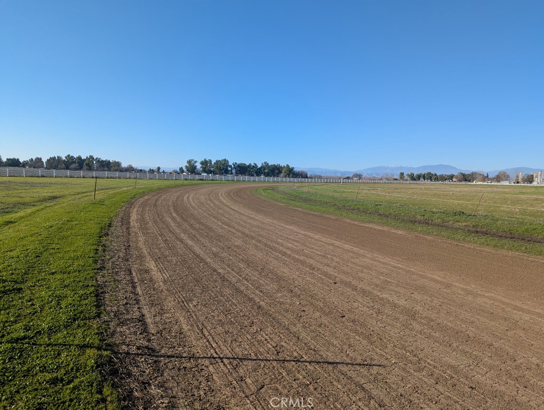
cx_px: 272
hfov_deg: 71.5
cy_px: 205
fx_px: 378
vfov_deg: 56.9
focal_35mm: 24
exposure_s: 1/1689
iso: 47
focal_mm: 6.81
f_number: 1.85
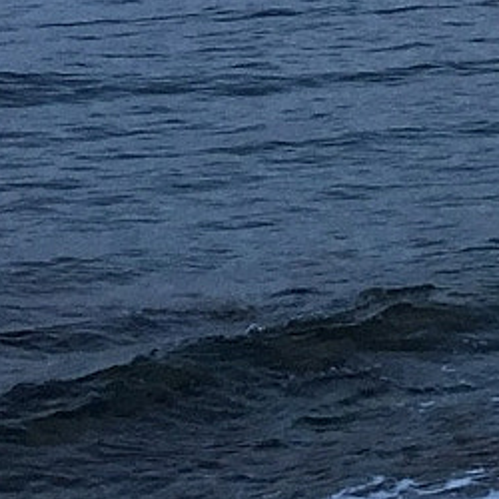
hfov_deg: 9.7
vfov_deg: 10.2
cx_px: 1094
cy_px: -321
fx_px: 2675
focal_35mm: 164
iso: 32
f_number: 2.2
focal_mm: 4.15
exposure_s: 1/33
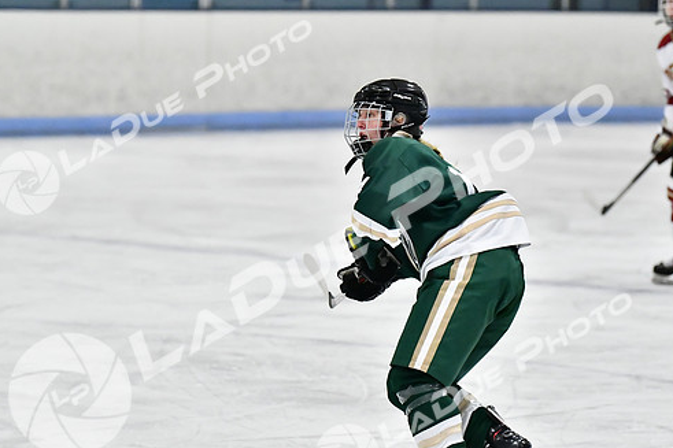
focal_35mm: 266
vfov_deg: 5.2
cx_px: 313
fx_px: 4971
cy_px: 254
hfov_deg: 7.7
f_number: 2.8
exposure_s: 1/1250
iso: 8000
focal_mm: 150
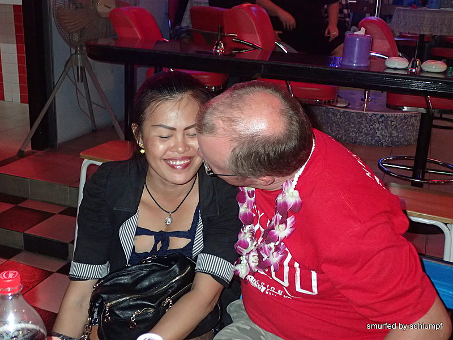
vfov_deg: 36.0
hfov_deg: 46.8
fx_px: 523
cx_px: 226
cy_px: 170
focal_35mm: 40
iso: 800
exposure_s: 1/40
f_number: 2.8
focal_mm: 7.34
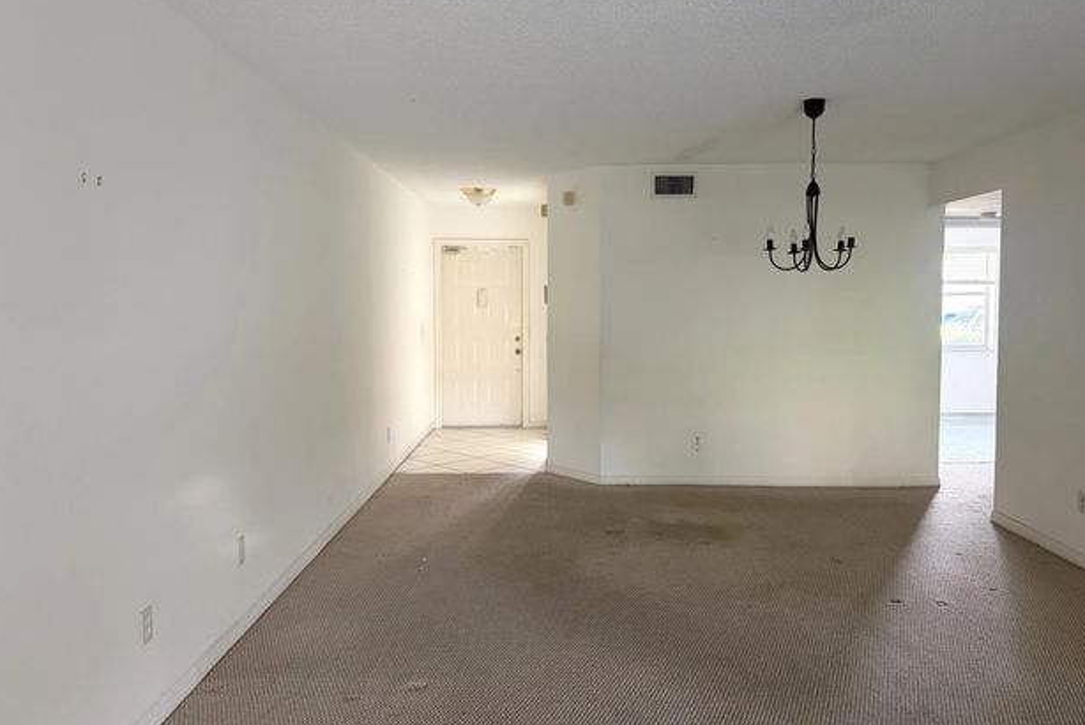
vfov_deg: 49.6
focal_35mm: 26
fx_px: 784
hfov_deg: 69.4
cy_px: 345
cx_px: 557
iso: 500
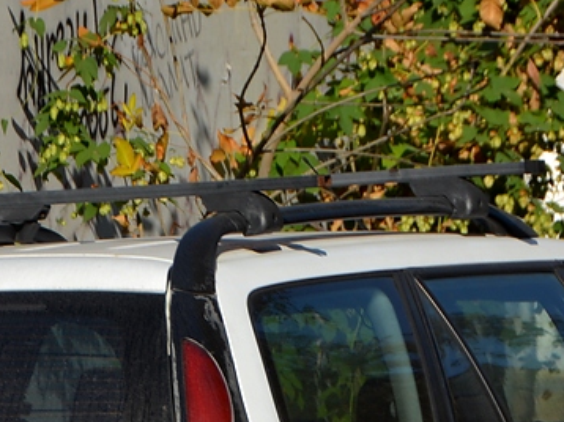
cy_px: 480
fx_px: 10241
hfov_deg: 3.2
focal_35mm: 629
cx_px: 293
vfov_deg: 2.4
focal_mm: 130
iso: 100
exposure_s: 1/250
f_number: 8
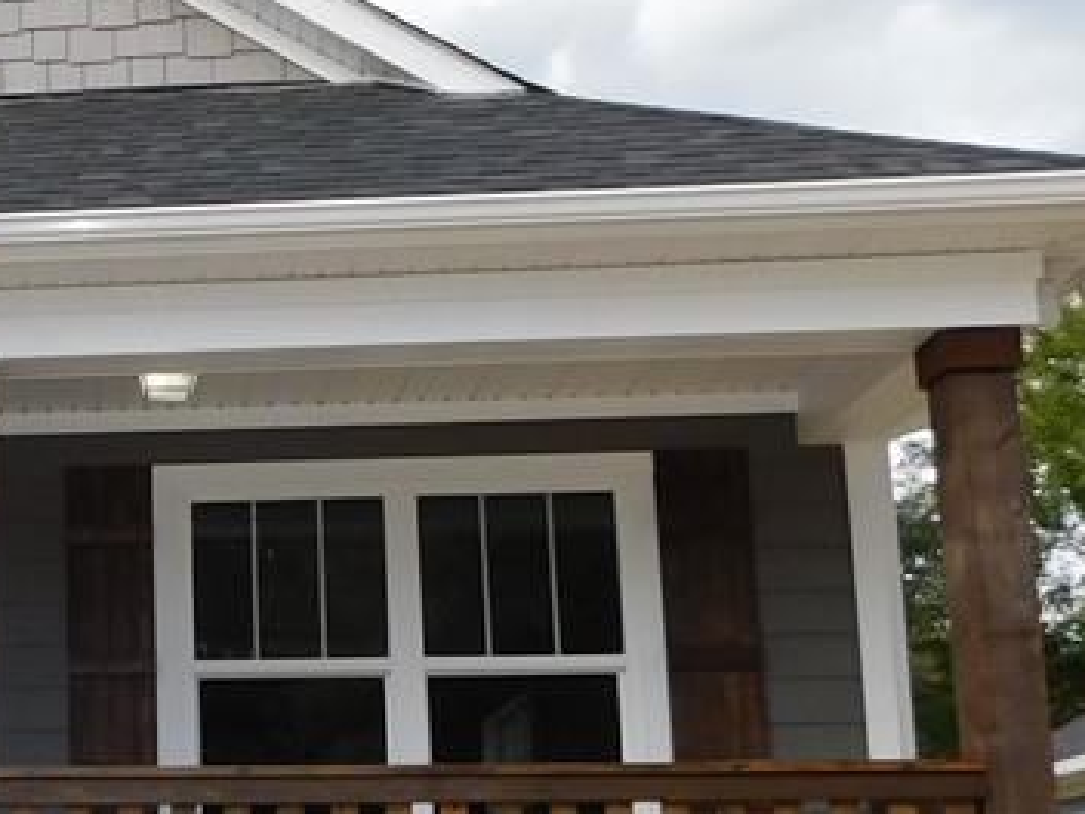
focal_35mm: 67
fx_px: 2100
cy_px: 623
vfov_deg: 21.7
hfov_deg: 25.4
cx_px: -287
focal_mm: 4
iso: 125
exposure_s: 1/800
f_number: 3
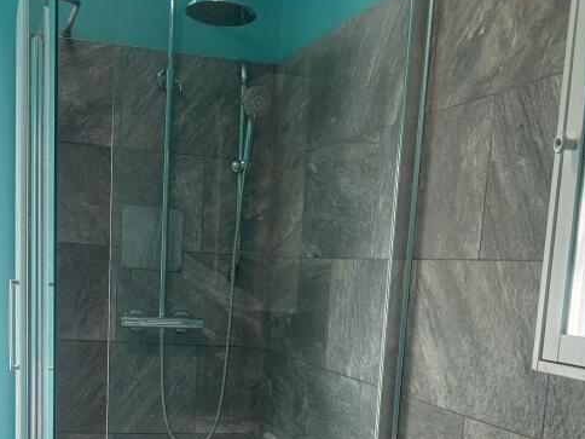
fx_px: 929
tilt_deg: -9.8
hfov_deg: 34.9
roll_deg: -2.8
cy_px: 434
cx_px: 302
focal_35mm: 55
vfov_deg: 25.3
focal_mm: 5.7
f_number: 1.5
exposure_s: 1/216
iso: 40
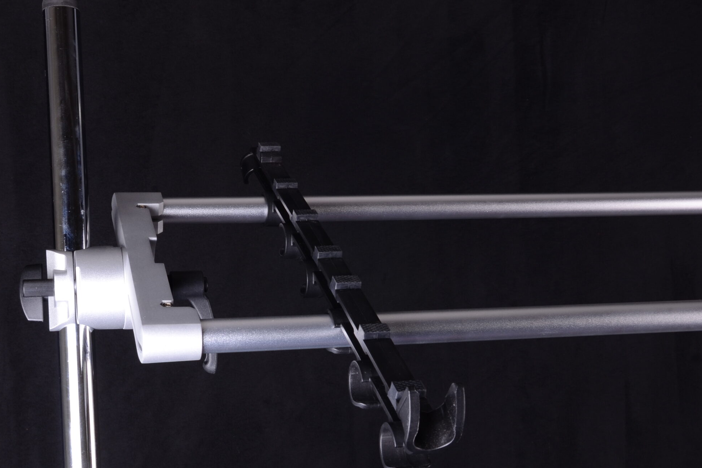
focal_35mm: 51
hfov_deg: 38.7
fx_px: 995
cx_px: 272
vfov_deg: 26.4
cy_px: 293
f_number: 13
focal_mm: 26
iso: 200
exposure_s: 1/200
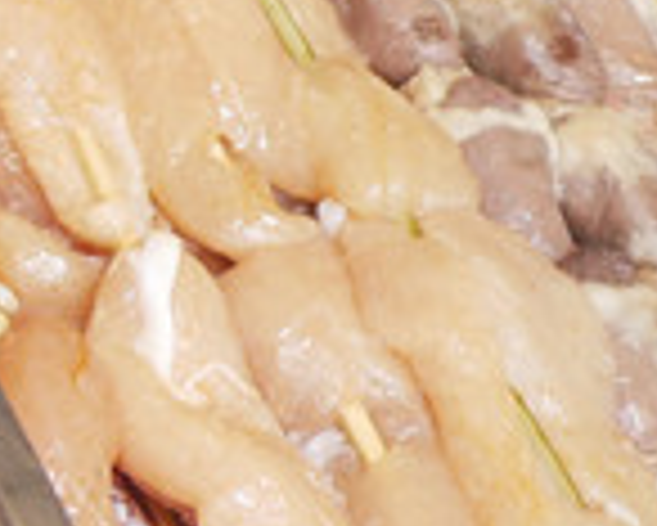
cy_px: -97
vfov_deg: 8.5
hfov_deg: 9.1
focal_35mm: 180
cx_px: -1152
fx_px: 3502
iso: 200
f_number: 2
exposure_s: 1/160
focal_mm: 15
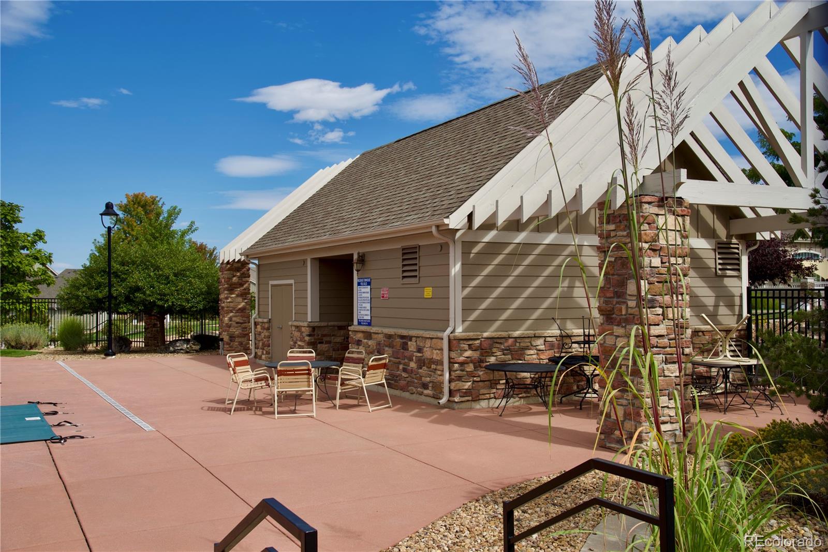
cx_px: 414
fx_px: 805
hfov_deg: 54.4
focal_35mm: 35
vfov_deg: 37.9
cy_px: 276
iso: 400
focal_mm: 35
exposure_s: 1/1000
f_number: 8
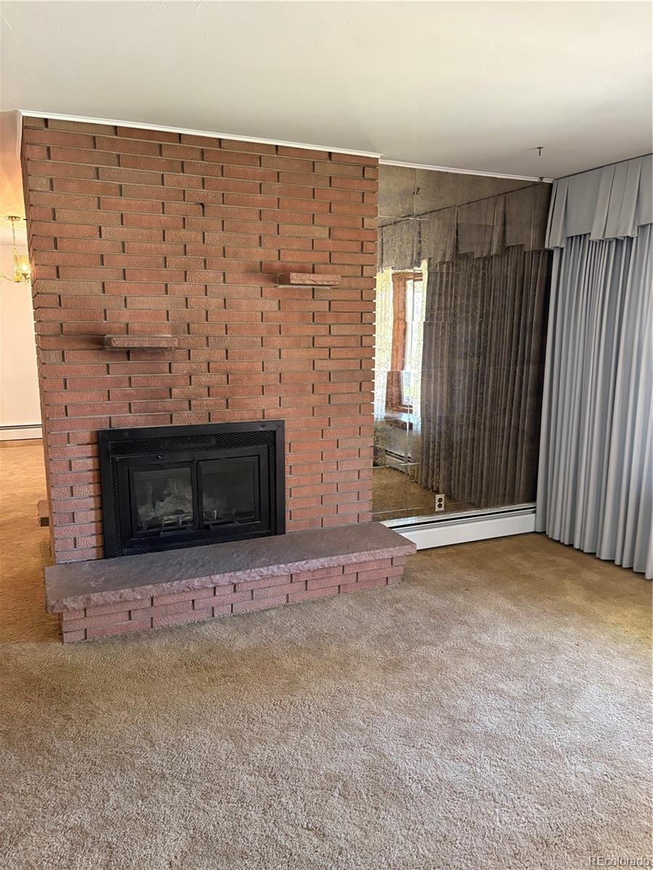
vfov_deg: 67.3
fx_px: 654
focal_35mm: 26
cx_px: 326
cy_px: 435
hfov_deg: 53.1
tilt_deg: -10.0
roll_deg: +0.2
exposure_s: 1/40
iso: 400
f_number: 1.6
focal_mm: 5.96
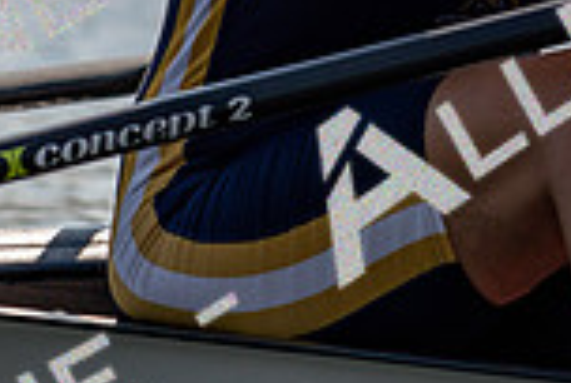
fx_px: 16512
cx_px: -4
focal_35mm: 1039
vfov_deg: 1.3
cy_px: -69
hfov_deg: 2.0
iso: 125
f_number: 5.6
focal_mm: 273
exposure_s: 1/1600
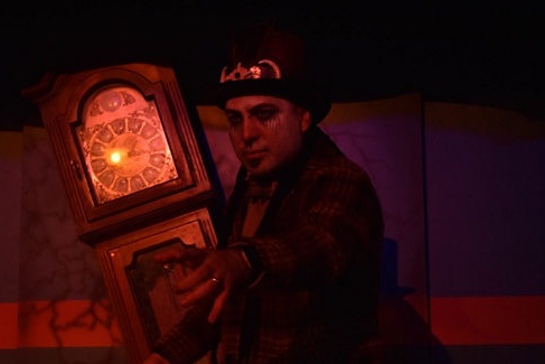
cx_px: 253
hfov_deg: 28.4
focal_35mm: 71
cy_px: 207
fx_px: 1075
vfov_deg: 19.2
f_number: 4.8
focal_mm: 40
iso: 1000
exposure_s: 1/50
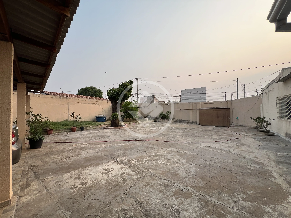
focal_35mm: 13
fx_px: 109
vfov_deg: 89.9
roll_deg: +2.1
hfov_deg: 106.2
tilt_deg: +0.2
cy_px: 109
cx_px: 146
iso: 32
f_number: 1.8
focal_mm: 1.57
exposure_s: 1/821
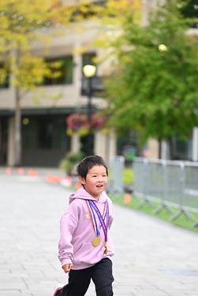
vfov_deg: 12.2
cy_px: 194
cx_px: 113
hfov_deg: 8.2
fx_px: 1385
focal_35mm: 168
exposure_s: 1/1600
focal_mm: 115
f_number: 2.8
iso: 640
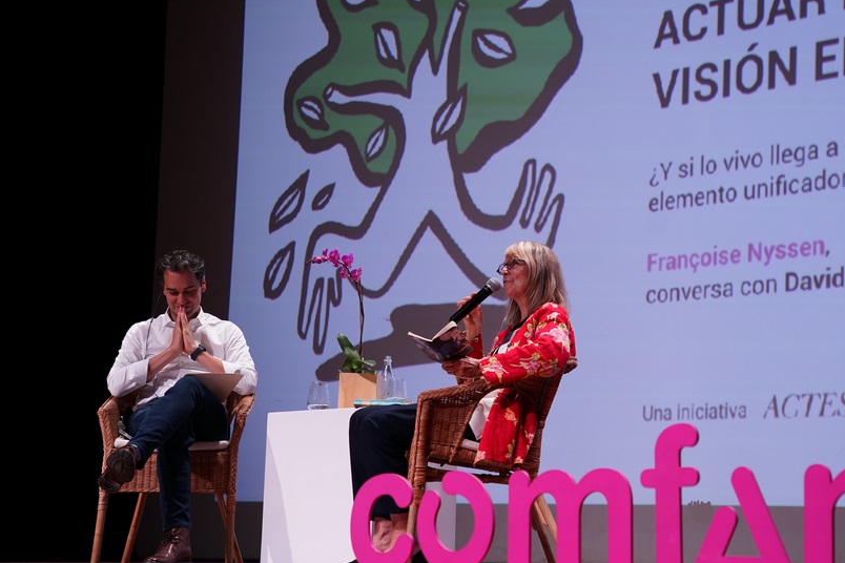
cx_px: 533
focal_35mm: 79
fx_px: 1854
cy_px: 302
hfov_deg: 25.6
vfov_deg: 17.3
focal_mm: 62
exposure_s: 1/125
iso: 1600
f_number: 4
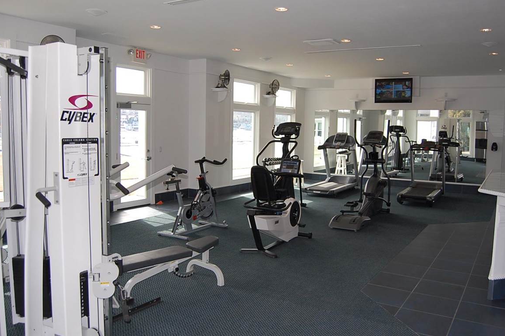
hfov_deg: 62.0
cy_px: 165
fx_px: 420
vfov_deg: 43.5
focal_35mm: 30
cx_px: 255
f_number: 3.5
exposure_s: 1/500
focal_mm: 18
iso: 400
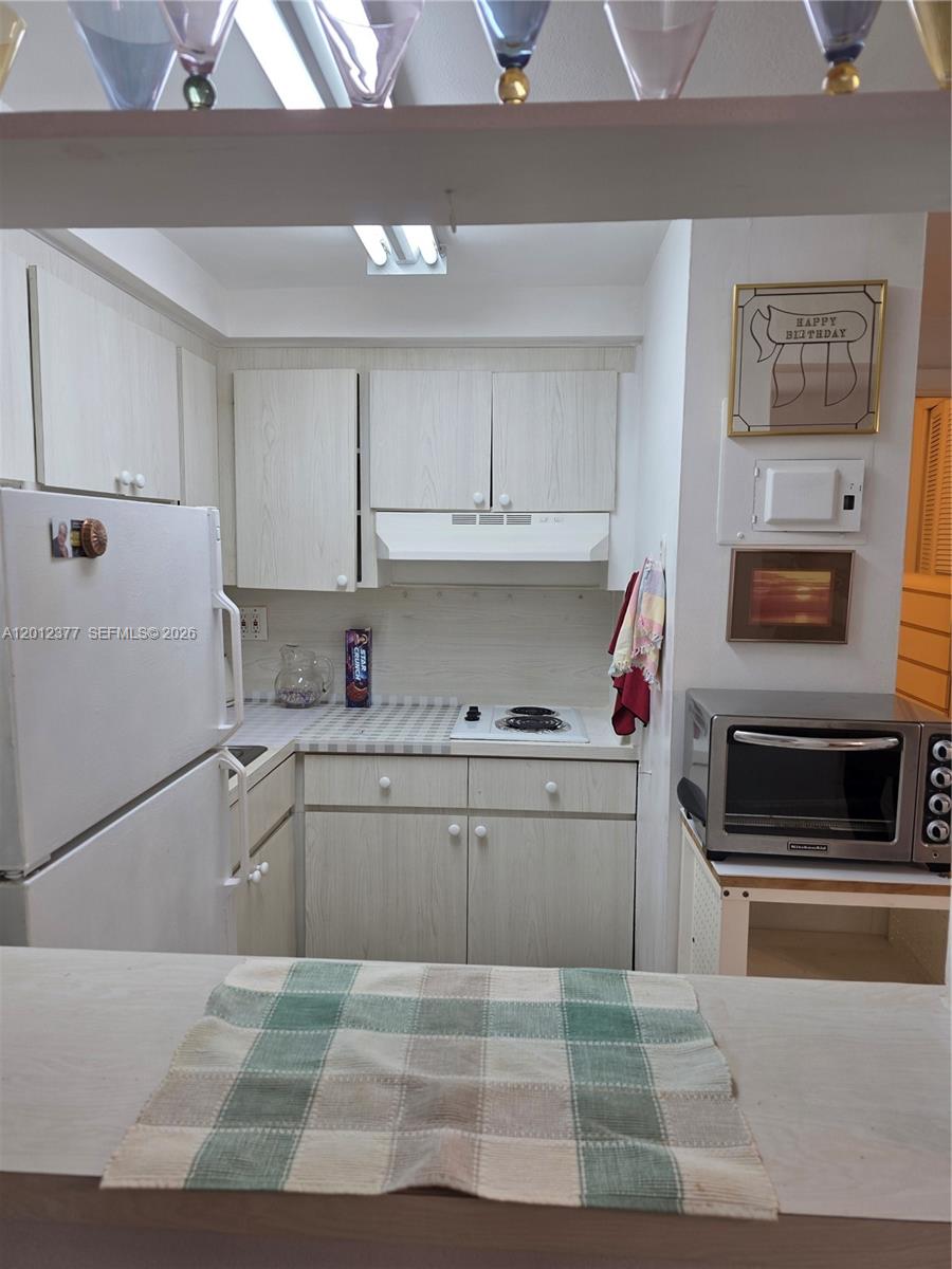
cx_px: 476
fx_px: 843
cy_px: 634
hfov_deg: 58.9
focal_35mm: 23
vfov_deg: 73.9
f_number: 1.7
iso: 80
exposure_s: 1/120
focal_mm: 6.3
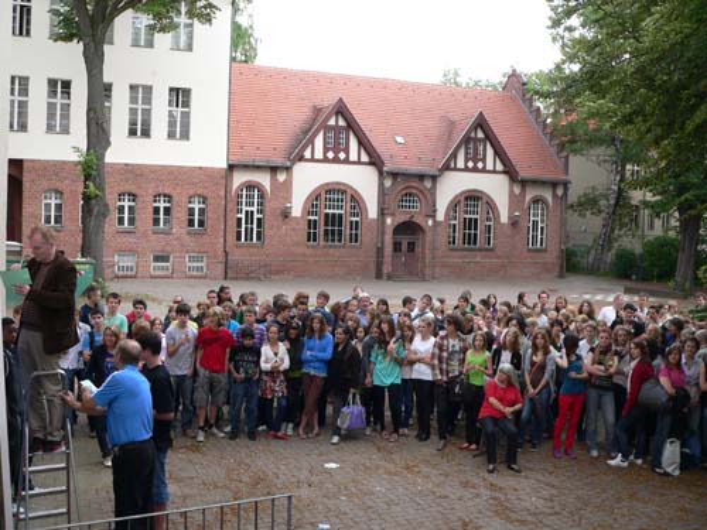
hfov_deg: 51.4
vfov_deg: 39.7
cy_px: 265
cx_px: 354
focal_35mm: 36
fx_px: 735
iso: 80
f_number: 3.3
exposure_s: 1/125
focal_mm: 6
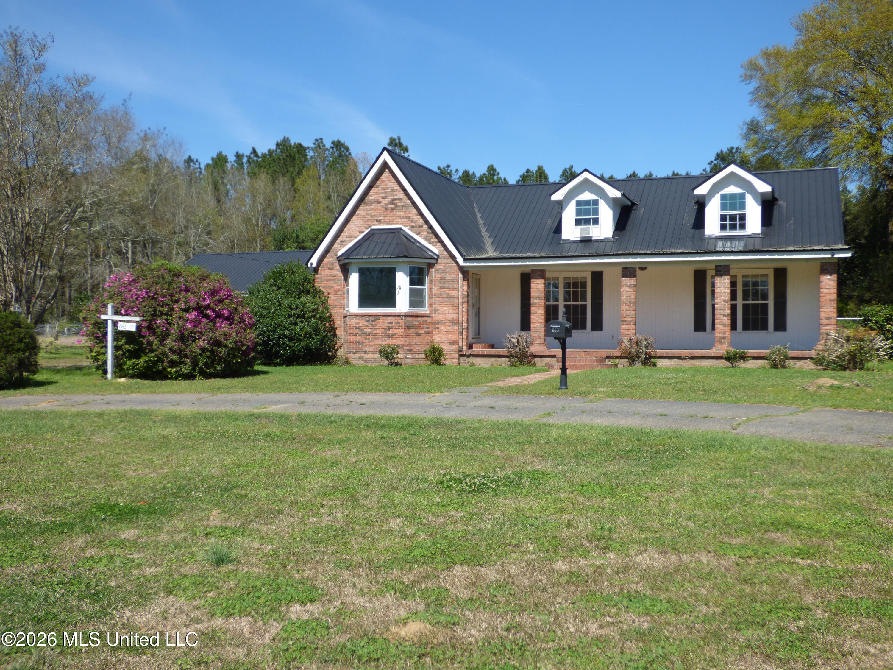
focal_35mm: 36
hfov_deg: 51.4
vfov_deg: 39.7
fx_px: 929
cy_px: 335
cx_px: 446
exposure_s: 1/1000
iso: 100
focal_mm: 6.47
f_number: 3.5
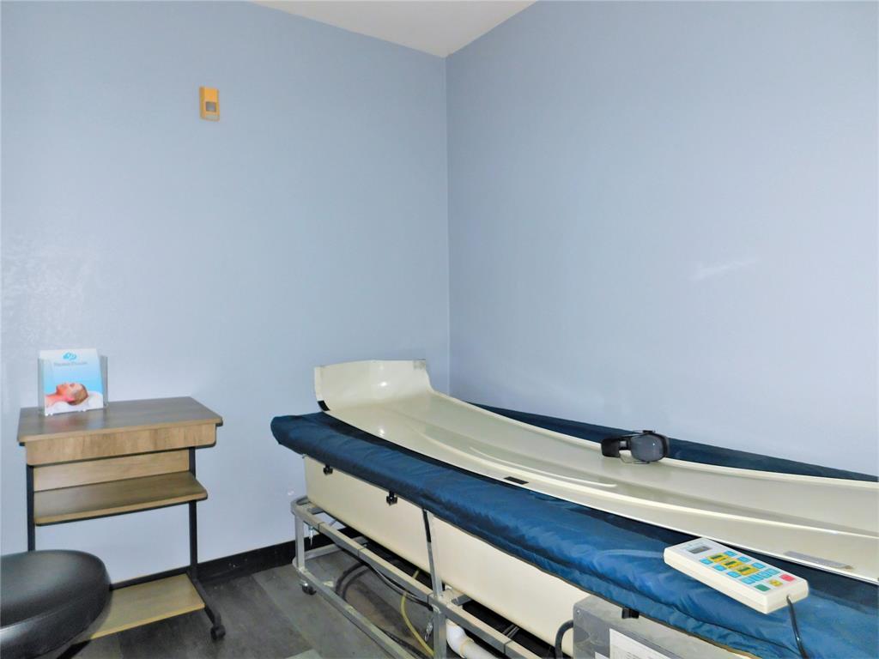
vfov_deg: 58.9
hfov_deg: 73.9
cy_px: 330
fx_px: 584
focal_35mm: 23
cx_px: 440
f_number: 3
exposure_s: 1/30
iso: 200
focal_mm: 4
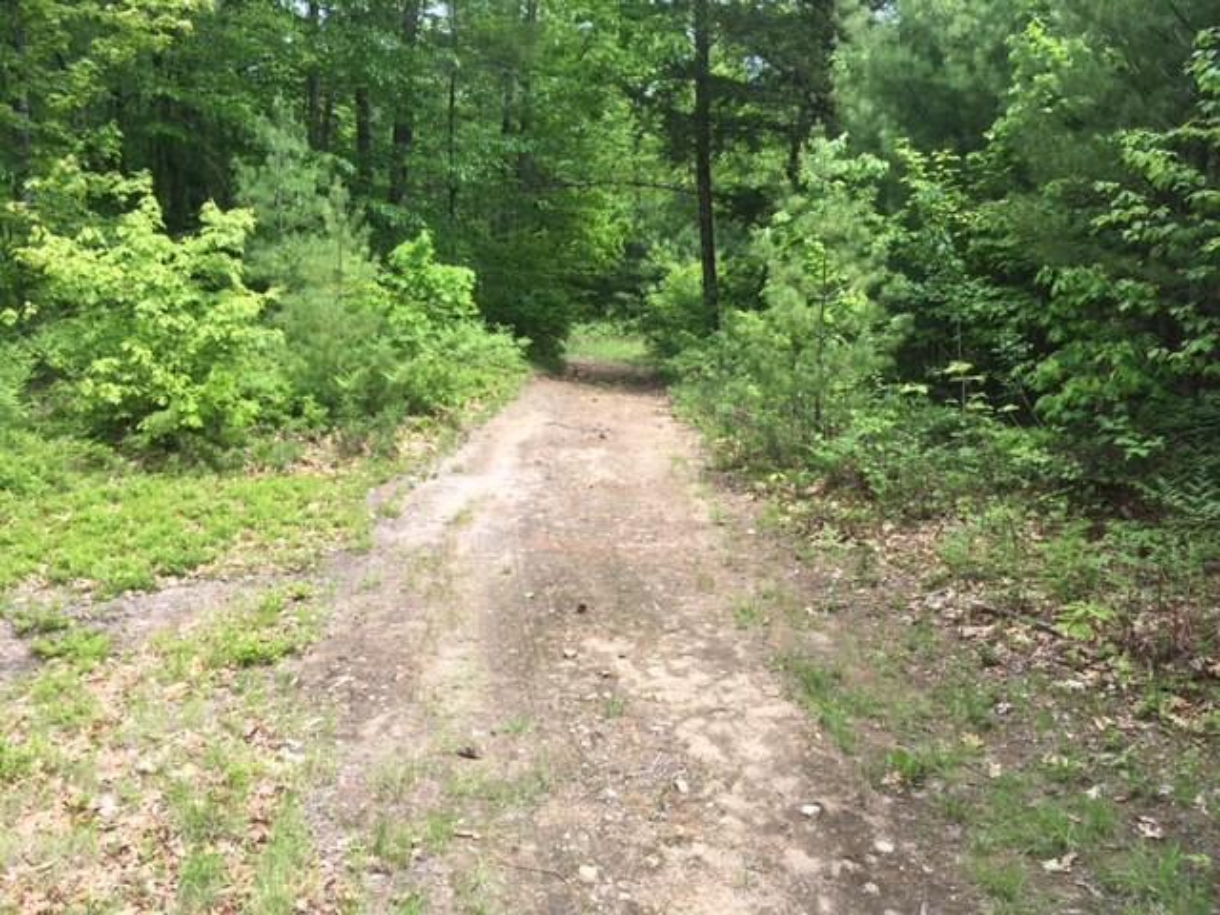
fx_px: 1022
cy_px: 458
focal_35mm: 29
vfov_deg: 48.2
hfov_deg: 61.7
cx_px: 610
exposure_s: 1/472
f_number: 2.2
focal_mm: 4.15
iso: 25
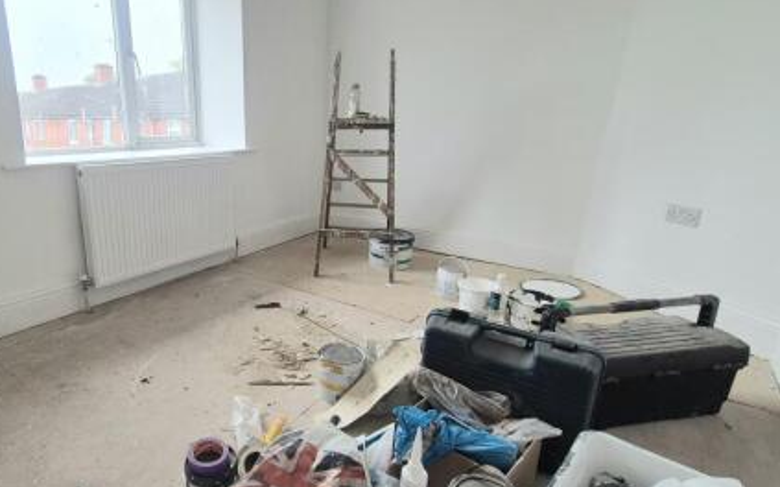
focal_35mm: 19
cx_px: 259
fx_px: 404
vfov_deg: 62.2
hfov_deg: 84.9
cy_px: 248
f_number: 2.2
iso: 64
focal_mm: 2.2
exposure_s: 1/100
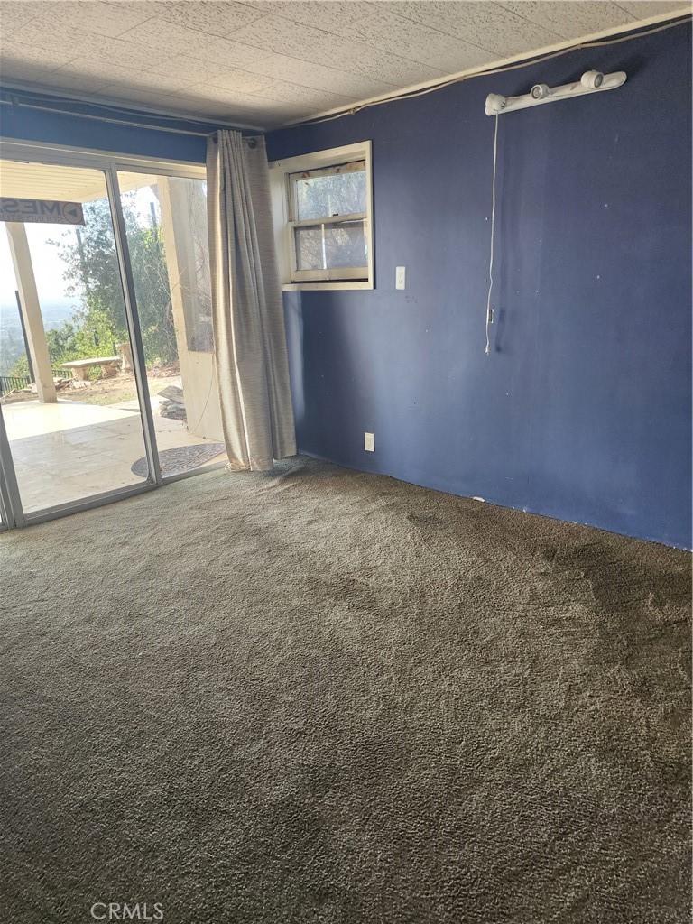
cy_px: 462
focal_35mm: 23
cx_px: 346
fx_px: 614
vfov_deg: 73.9
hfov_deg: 58.9
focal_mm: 6.4
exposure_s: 1/180
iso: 200
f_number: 1.8
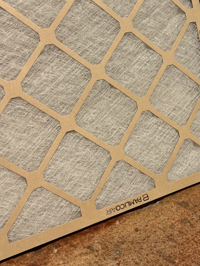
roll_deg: -2.3
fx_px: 462
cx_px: 171
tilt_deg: -23.3
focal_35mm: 60
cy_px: 99
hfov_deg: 23.9
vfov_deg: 32.0
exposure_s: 1/60
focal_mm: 5.7
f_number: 1.5
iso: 80
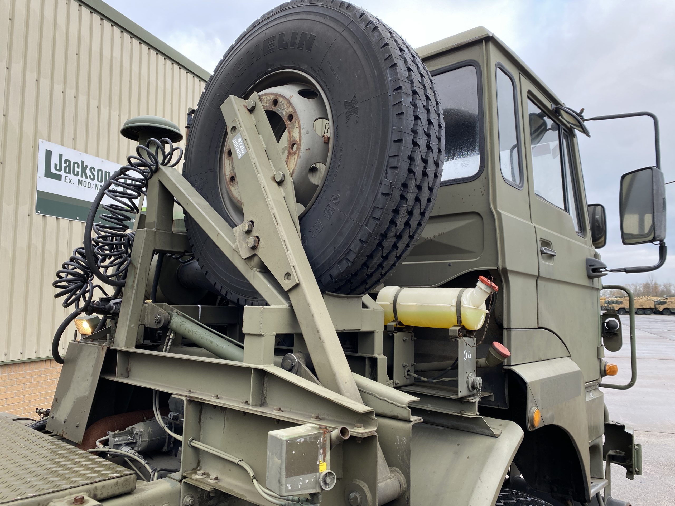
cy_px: 253
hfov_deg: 67.3
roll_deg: +0.3
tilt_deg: +6.5
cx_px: 338
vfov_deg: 53.1
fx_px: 507
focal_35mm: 26
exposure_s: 1/121
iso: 40
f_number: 1.8
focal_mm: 4.25
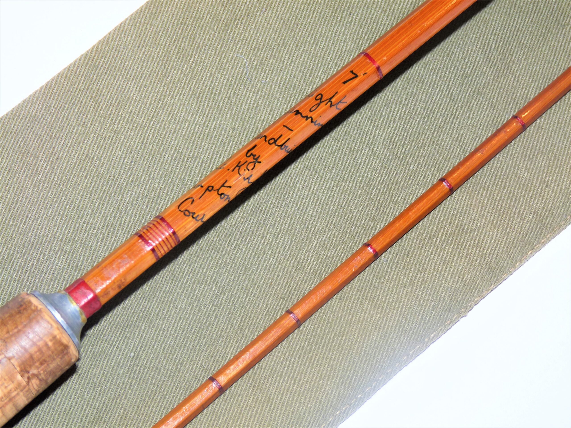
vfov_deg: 13.6
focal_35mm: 109
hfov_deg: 18.0
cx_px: 286
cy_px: 214
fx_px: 1798
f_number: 3.6
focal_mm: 19.4
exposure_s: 1/40
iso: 100
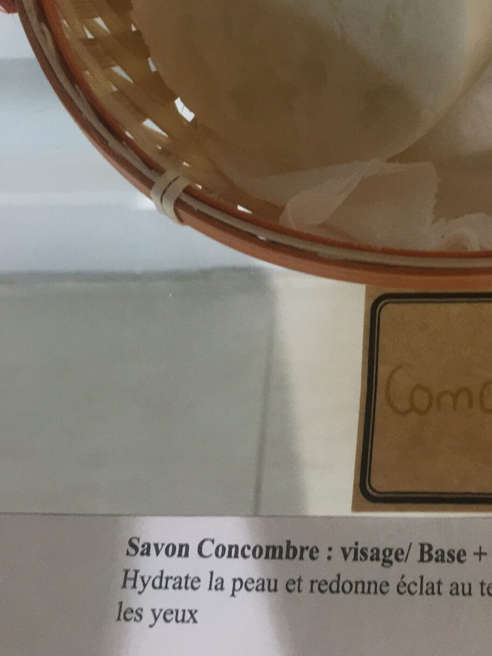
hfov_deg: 23.0
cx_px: 505
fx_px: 1156
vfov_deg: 29.4
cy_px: -16
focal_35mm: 61
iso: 100
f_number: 2.2
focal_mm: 4.15
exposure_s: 1/33
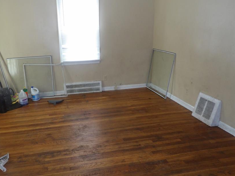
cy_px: 90
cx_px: 88
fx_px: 204
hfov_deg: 59.2
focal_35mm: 30
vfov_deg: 46.8
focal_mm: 4.3
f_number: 3.2
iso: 200
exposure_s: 1/33
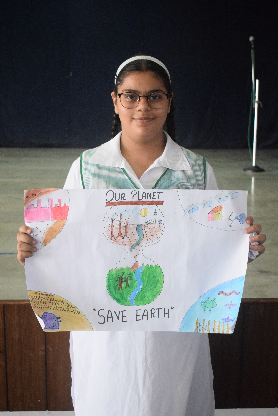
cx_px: 139
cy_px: 208
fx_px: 591
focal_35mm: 51
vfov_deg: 38.9
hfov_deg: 26.5
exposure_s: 1/100
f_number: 5
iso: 3200
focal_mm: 34
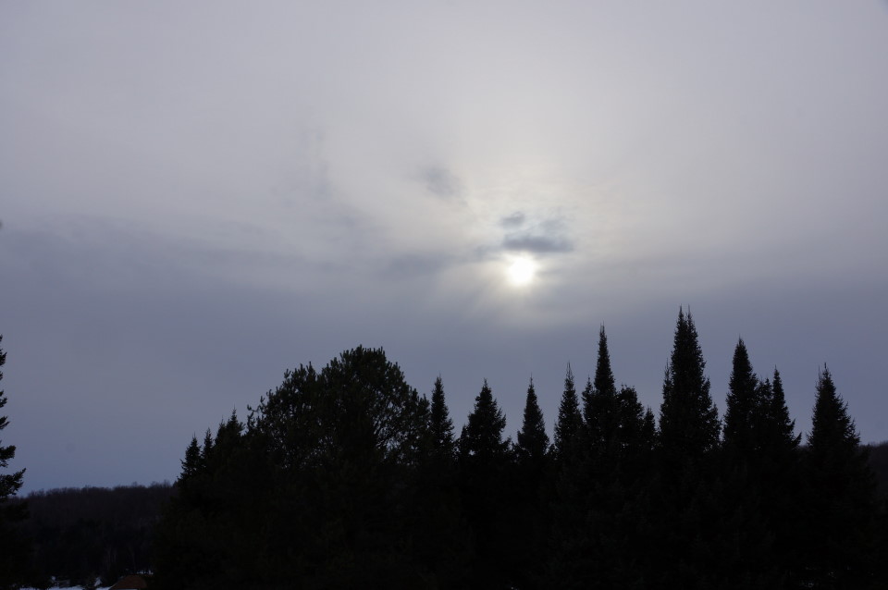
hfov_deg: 43.6
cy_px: 295
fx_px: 1109
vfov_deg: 29.8
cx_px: 444
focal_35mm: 45
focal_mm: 30
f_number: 13
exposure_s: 1/160
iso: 100
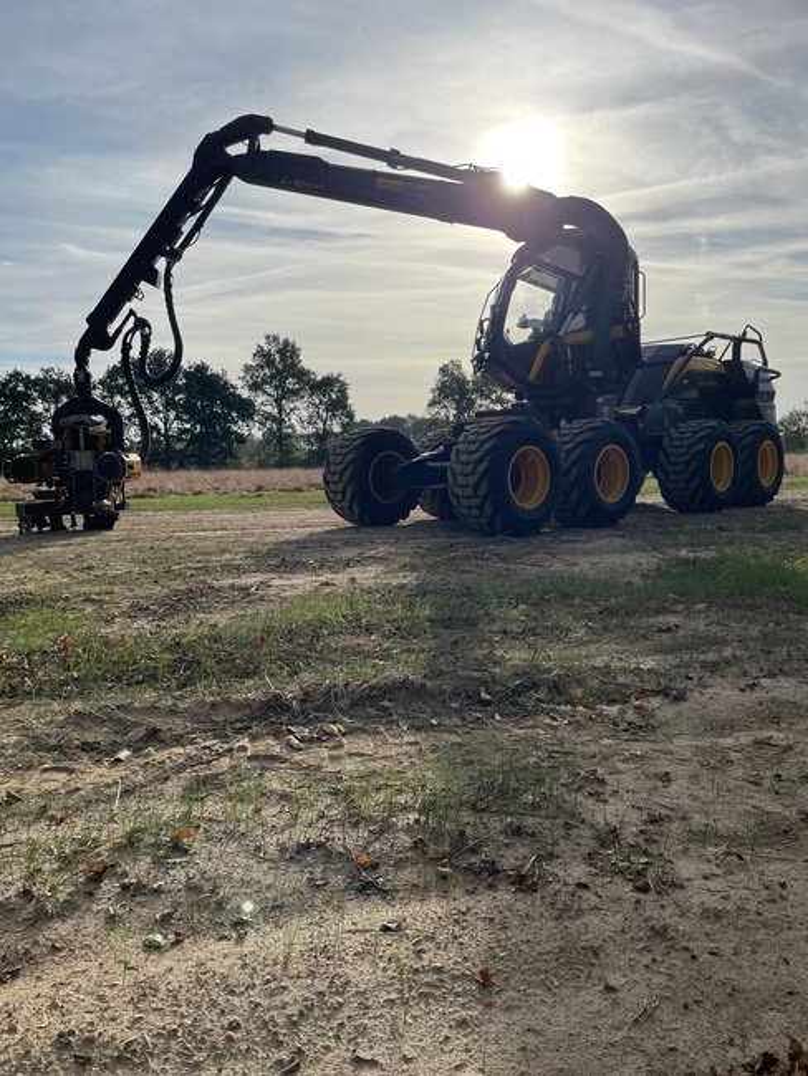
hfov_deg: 53.1
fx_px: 809
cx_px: 404
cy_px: 538
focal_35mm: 26
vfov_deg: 67.3
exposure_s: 1/7813
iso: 32
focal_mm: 4.2
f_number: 1.6
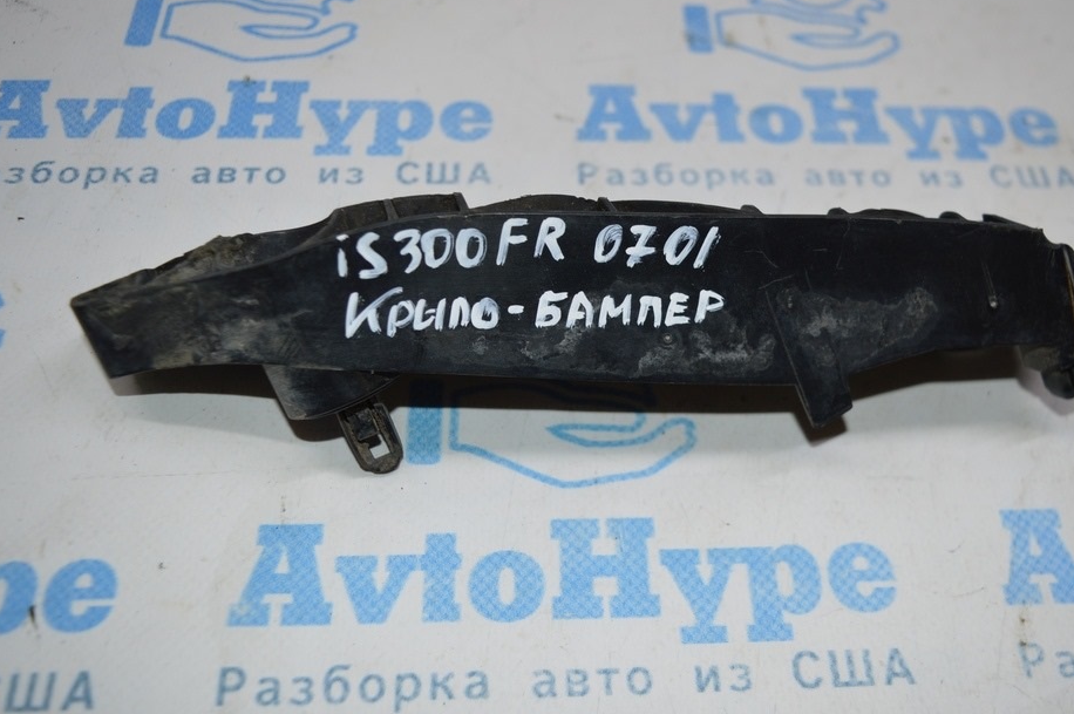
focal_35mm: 39
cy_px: 344
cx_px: 597
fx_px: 1149
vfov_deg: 34.5
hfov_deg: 50.0
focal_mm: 23
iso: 360
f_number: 4
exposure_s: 1/125
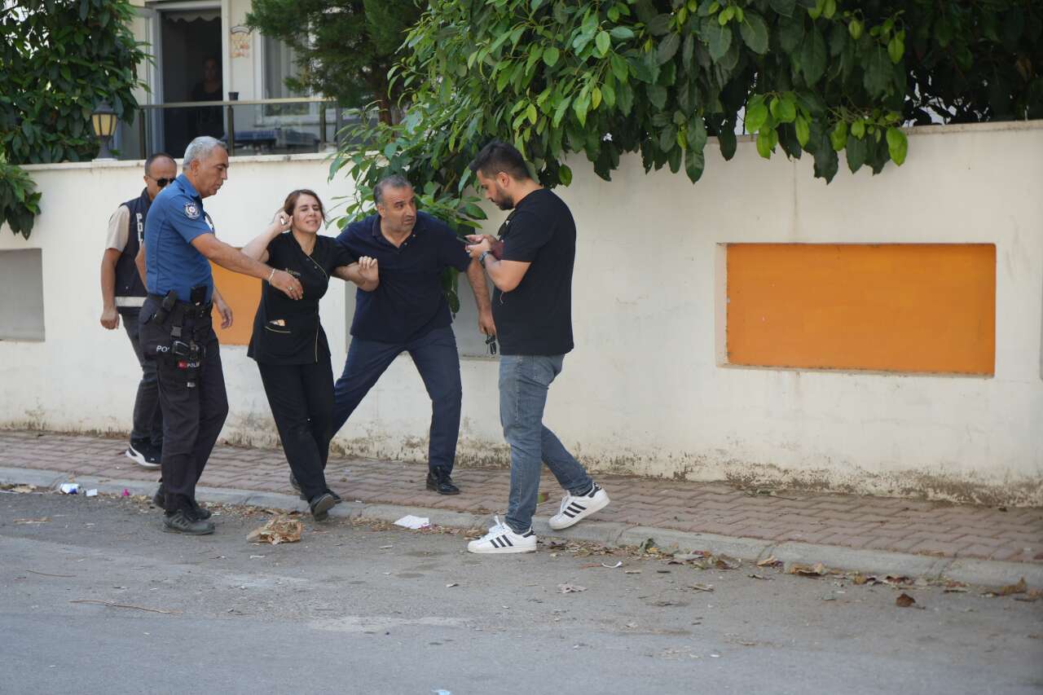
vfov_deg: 19.5
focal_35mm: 70
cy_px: 348
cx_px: 522
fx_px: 2028
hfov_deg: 28.8
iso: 100
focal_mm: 70
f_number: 4
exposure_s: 1/200
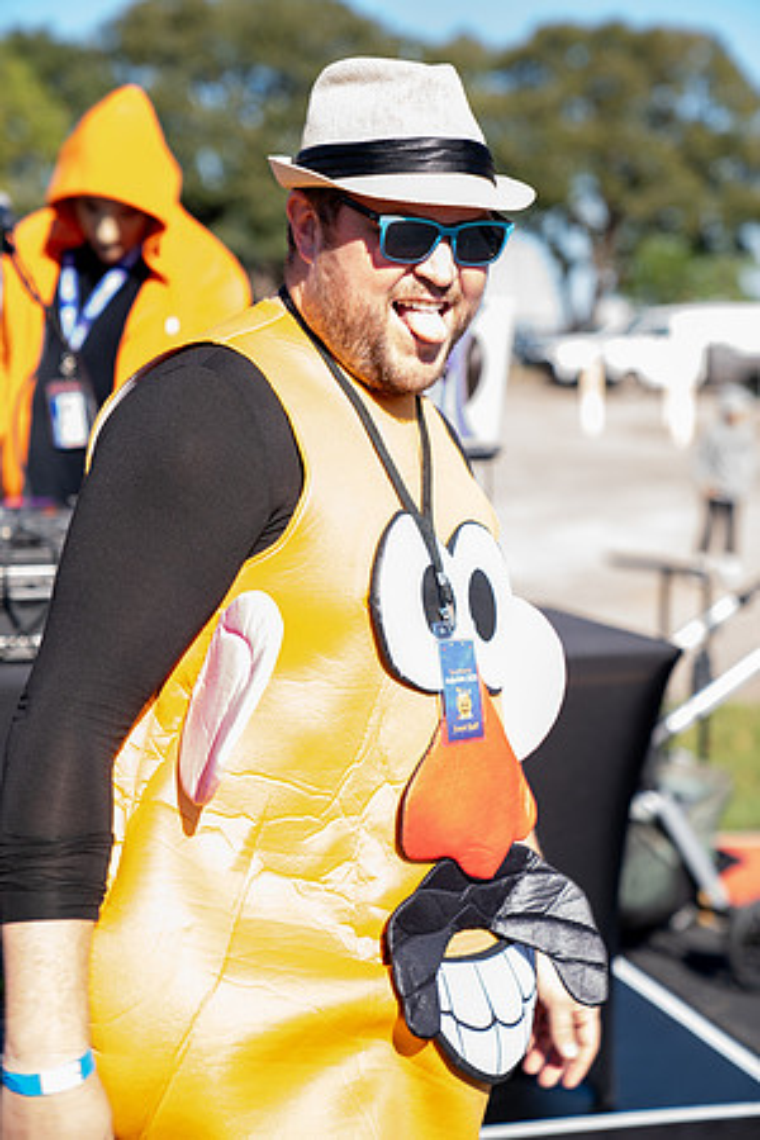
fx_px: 2216
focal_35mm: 70
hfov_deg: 19.5
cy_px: 570
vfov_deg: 28.8
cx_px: 380
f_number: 2.8
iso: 100
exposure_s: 1/250
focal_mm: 70
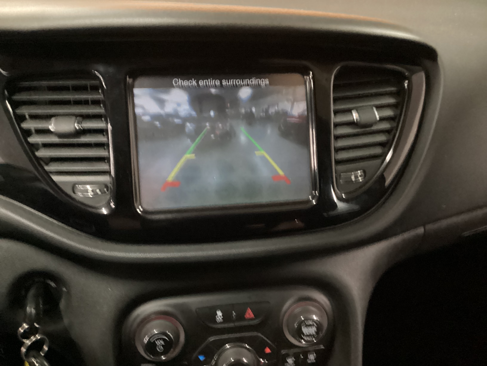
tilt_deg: -31.8
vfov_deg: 45.4
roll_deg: -2.9
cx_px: 244
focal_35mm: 31
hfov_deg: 58.4
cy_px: 183
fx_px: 436
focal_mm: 3.3
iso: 800
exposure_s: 1/17
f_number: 2.4
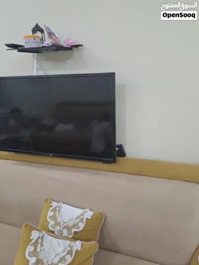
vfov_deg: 69.4
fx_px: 192
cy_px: 132
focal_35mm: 25
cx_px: 100
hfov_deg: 54.9
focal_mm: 4.65
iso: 320
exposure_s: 1/50
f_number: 1.8
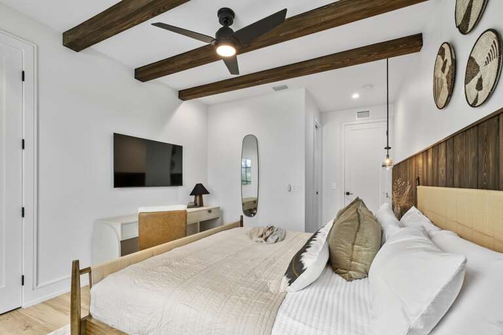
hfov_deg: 100.4
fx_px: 210
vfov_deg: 77.3
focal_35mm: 15
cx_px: 252
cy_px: 168
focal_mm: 10
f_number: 5.6
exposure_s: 1/15
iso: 800
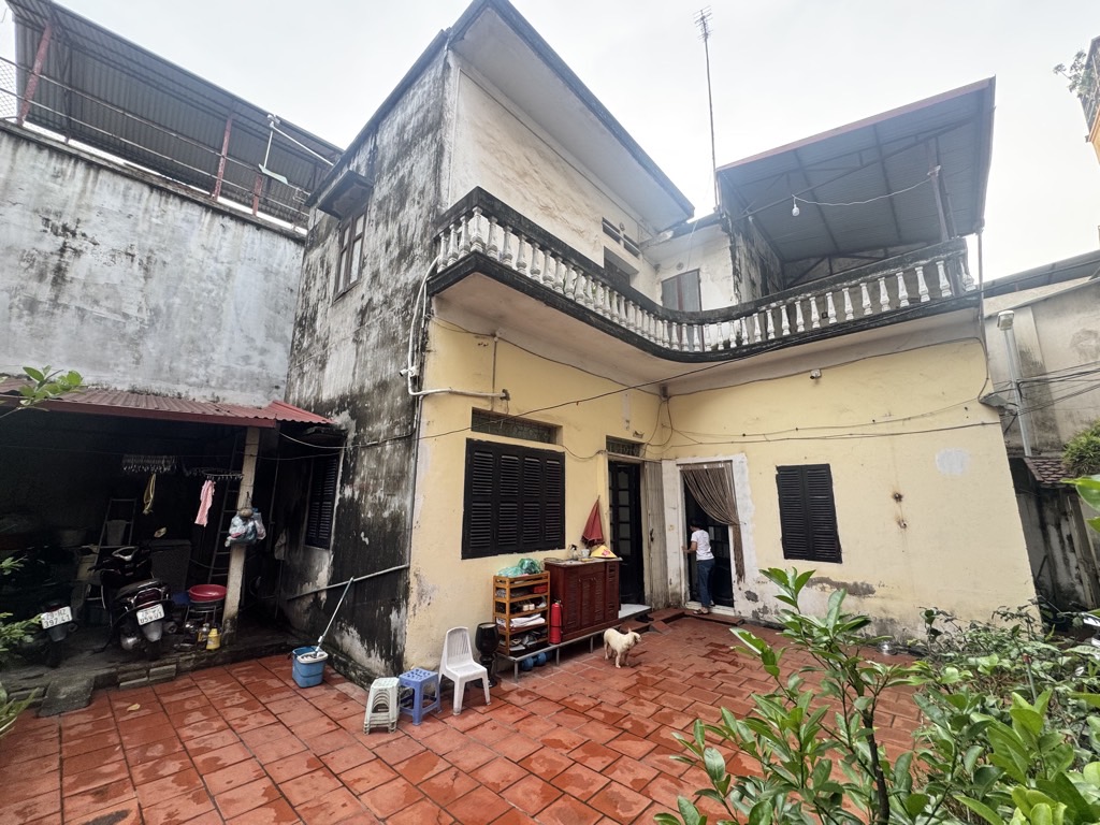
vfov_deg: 85.7
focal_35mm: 14
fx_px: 445
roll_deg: -0.6
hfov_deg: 102.1
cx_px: 550
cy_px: 412
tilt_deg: +11.9
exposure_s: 1/99
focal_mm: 2.22
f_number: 2.2
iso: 80
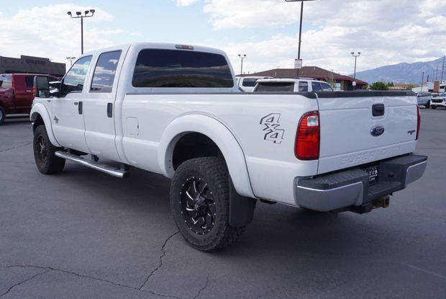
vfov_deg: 40.6
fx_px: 403
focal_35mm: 33
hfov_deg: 57.9
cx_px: 219
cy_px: 152
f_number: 7.1
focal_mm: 21
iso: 100
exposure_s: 1/200
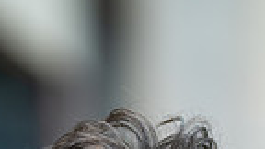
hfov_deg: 7.8
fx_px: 1953
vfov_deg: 4.2
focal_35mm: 278
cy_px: 408
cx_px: 63
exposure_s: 1/320
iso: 250
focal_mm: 85
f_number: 1.2
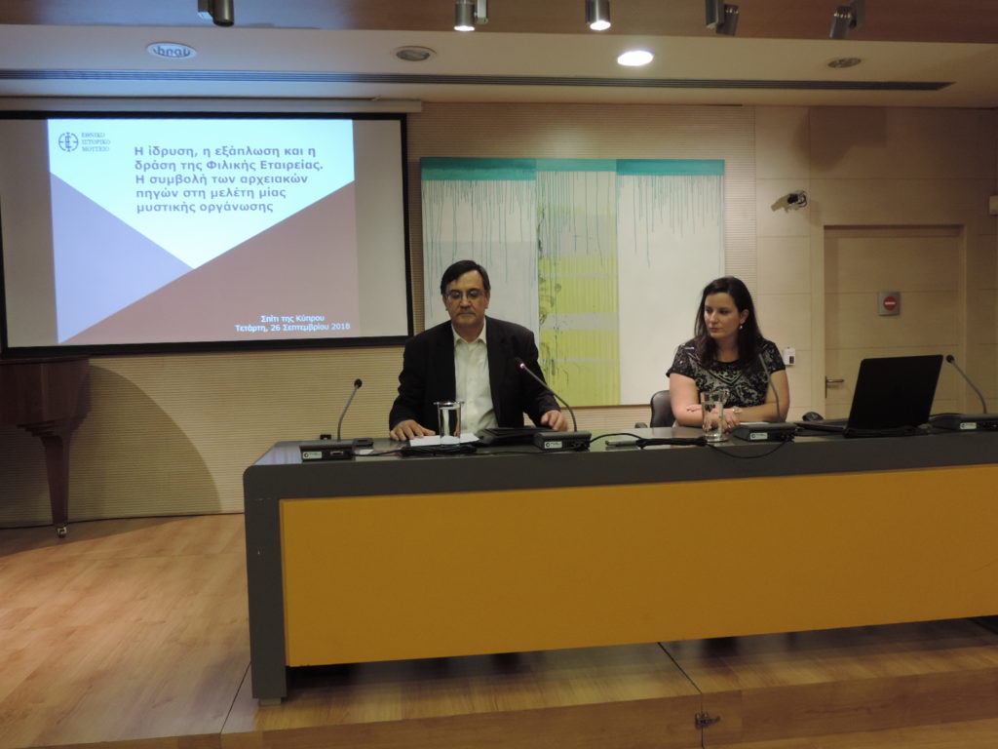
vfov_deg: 46.8
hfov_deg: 60.0
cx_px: 499
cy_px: 374
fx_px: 865
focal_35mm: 30
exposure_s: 1/30
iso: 280
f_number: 3.1
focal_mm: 5.3
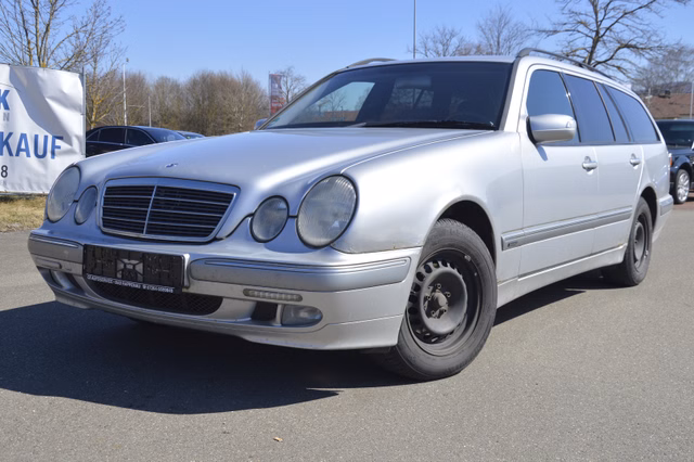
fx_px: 751
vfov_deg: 34.2
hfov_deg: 49.6
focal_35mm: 39
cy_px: 231
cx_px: 347
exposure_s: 1/250
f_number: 8
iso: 100
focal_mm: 26
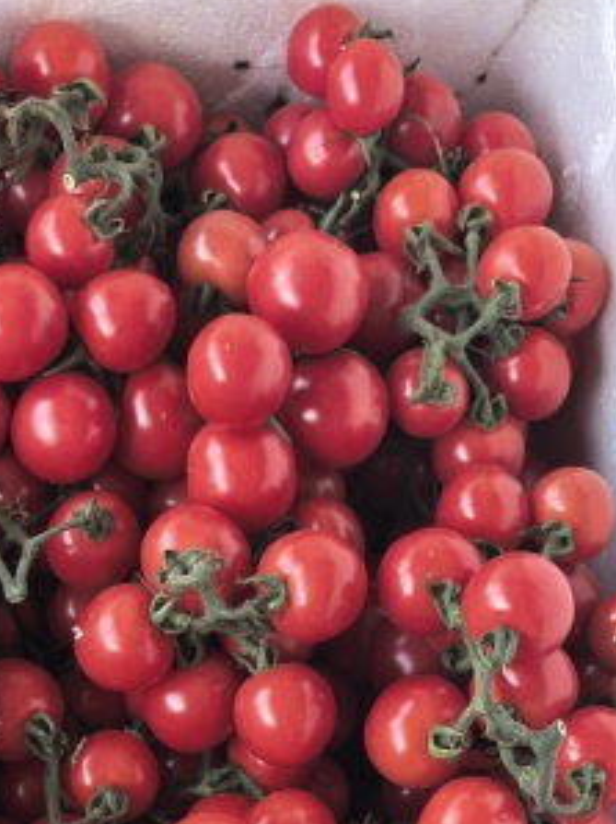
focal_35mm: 86
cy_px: 1000
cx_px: 157
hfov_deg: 17.1
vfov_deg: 21.1
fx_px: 2043
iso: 50
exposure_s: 1/265
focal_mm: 6.98
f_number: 2
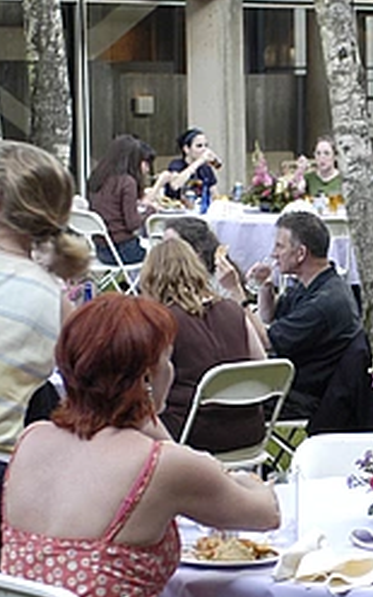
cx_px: 469
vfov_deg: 12.3
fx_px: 2765
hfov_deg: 7.6
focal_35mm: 170
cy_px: 439
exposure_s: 1/45
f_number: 3.5
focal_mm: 40
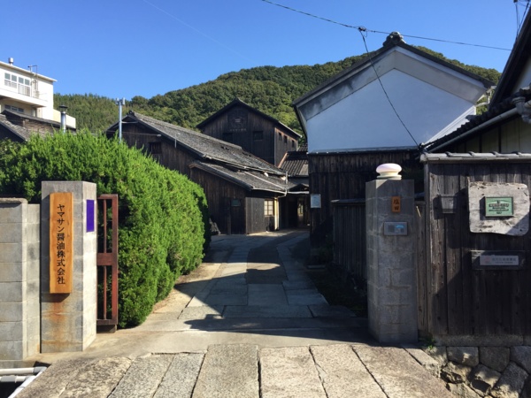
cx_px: 266
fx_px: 445
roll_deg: +0.3
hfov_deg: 61.7
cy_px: 199
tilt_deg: +0.7
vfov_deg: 48.2
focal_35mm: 29
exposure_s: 1/807
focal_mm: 4.15
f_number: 2.2
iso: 32
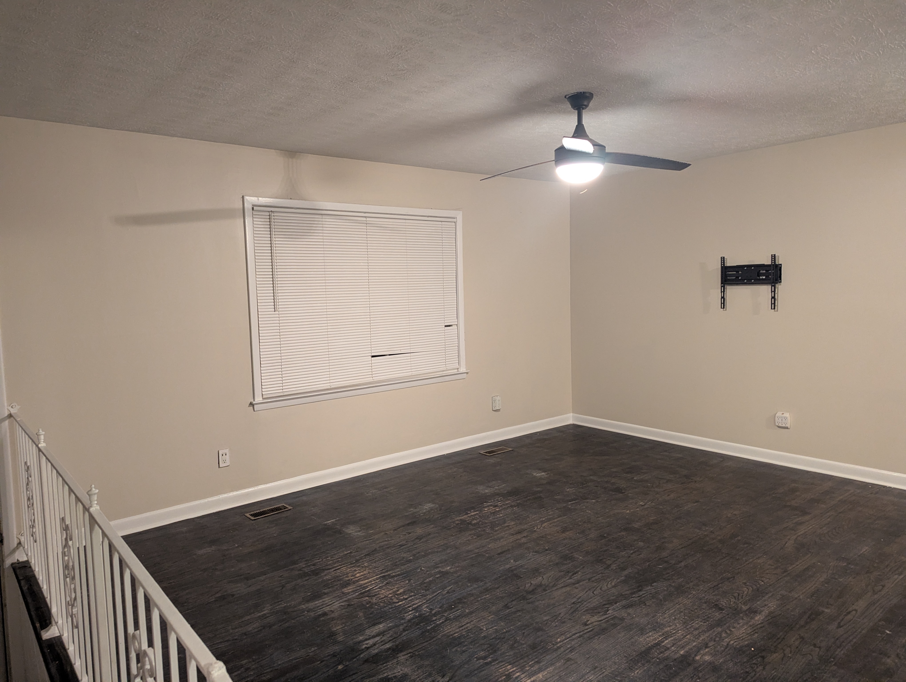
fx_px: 629
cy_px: 341
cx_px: 453
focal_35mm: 24
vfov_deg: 56.9
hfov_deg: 71.5
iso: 672
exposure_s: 1/24
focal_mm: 6.81
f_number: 1.85
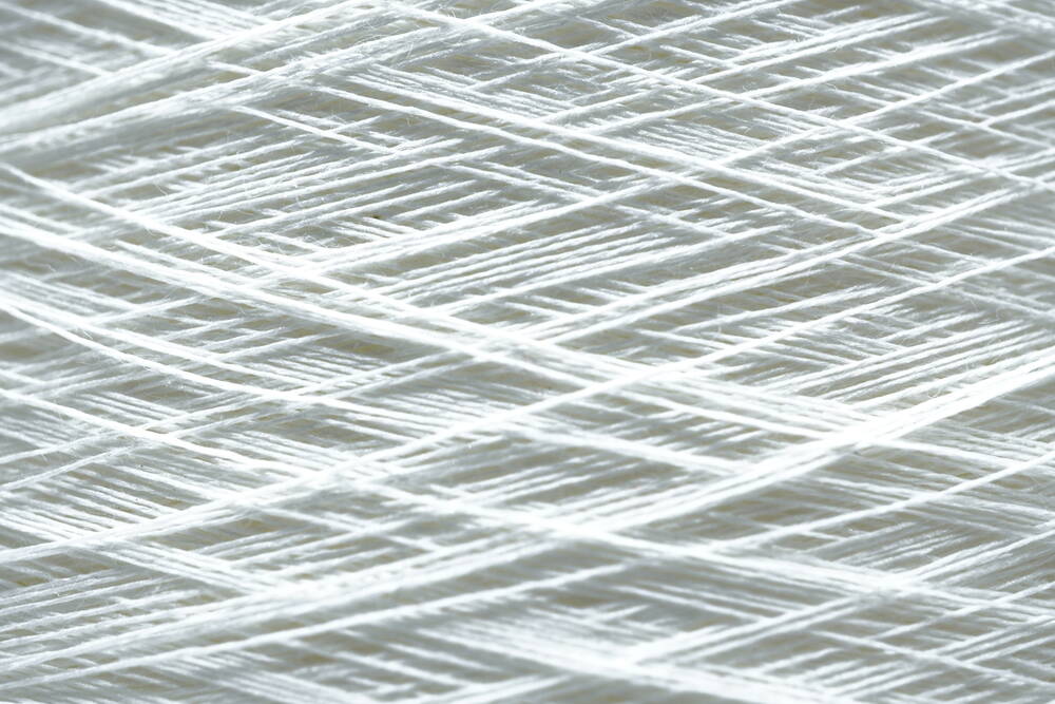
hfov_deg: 43.6
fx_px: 1319
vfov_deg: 29.9
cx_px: 528
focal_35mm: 45
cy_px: 352
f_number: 5.6
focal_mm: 30
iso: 250
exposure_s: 1/30
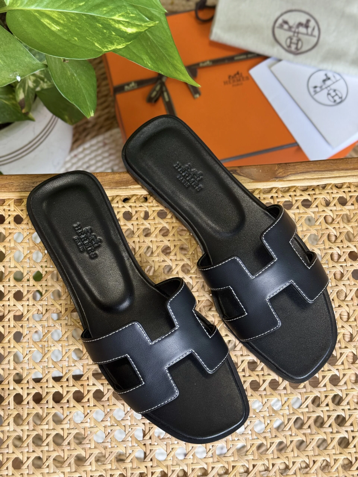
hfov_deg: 30.3
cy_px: 238
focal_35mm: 48
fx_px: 662
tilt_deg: -77.0
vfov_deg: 39.7
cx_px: 179
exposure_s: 1/87
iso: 100
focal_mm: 6.76
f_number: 1.78
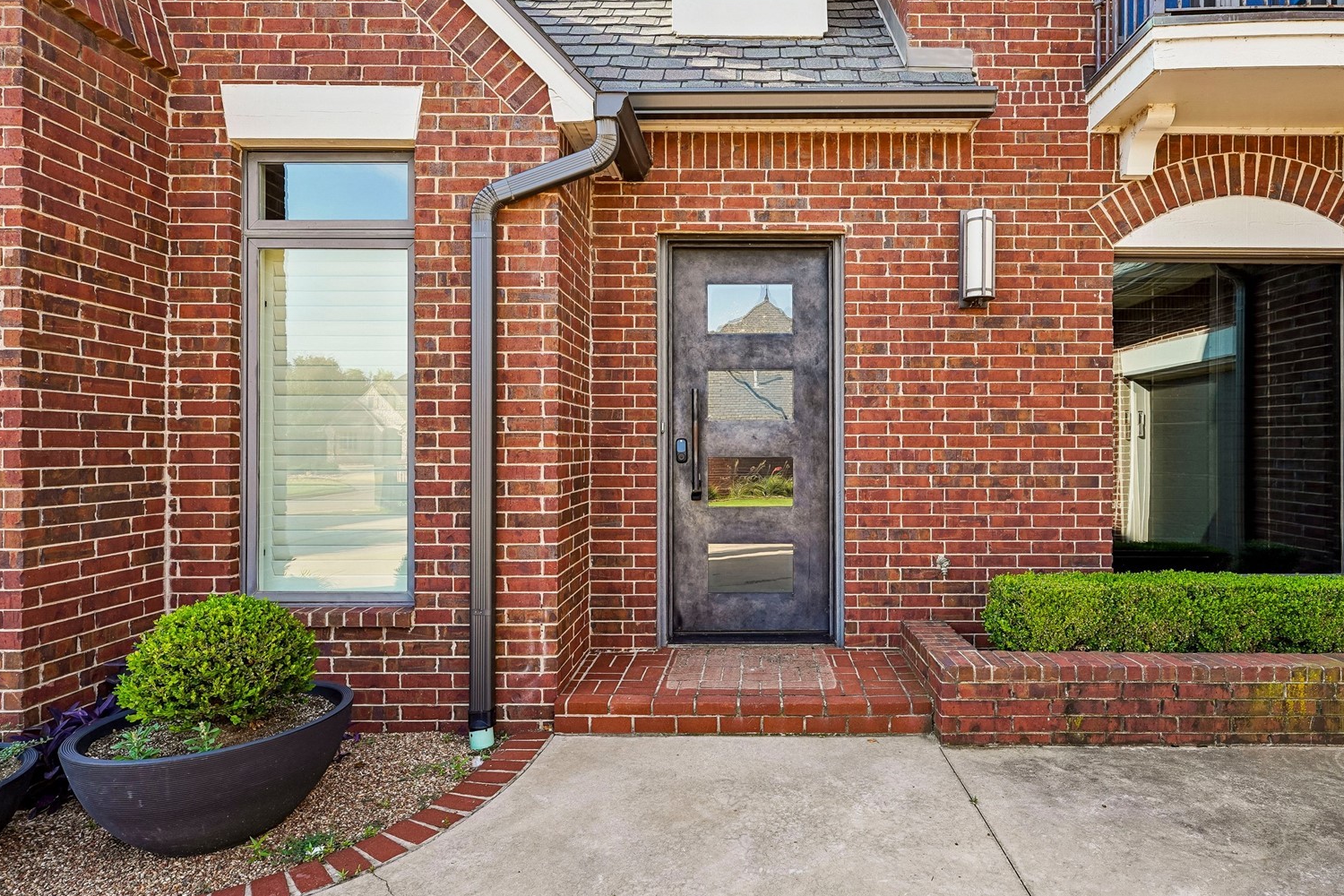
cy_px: 442
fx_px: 709
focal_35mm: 19
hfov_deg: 86.5
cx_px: 750
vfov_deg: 64.6
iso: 100
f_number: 8
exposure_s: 1/30
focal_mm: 14
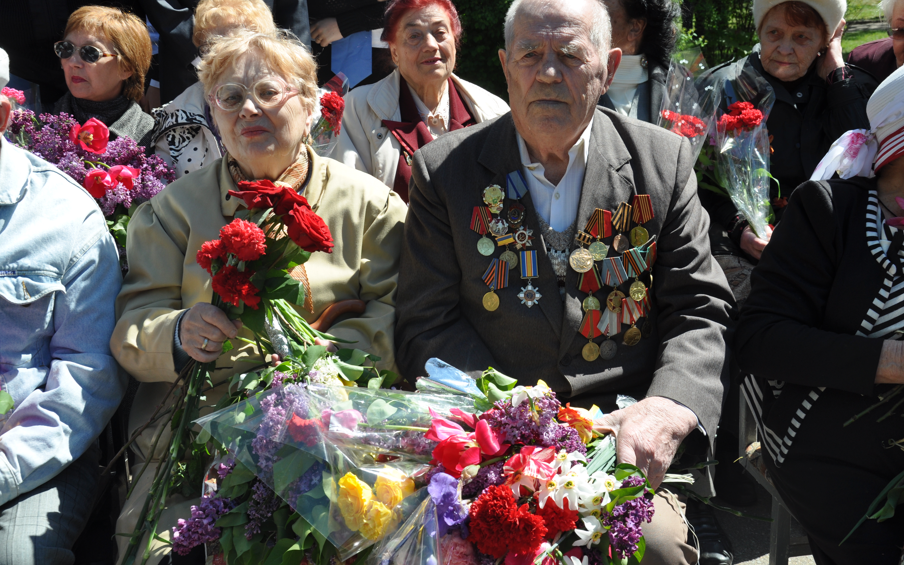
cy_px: 265
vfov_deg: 26.3
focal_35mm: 49
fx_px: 1207
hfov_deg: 41.1
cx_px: 451
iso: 200
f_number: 8
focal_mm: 32
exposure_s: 1/250
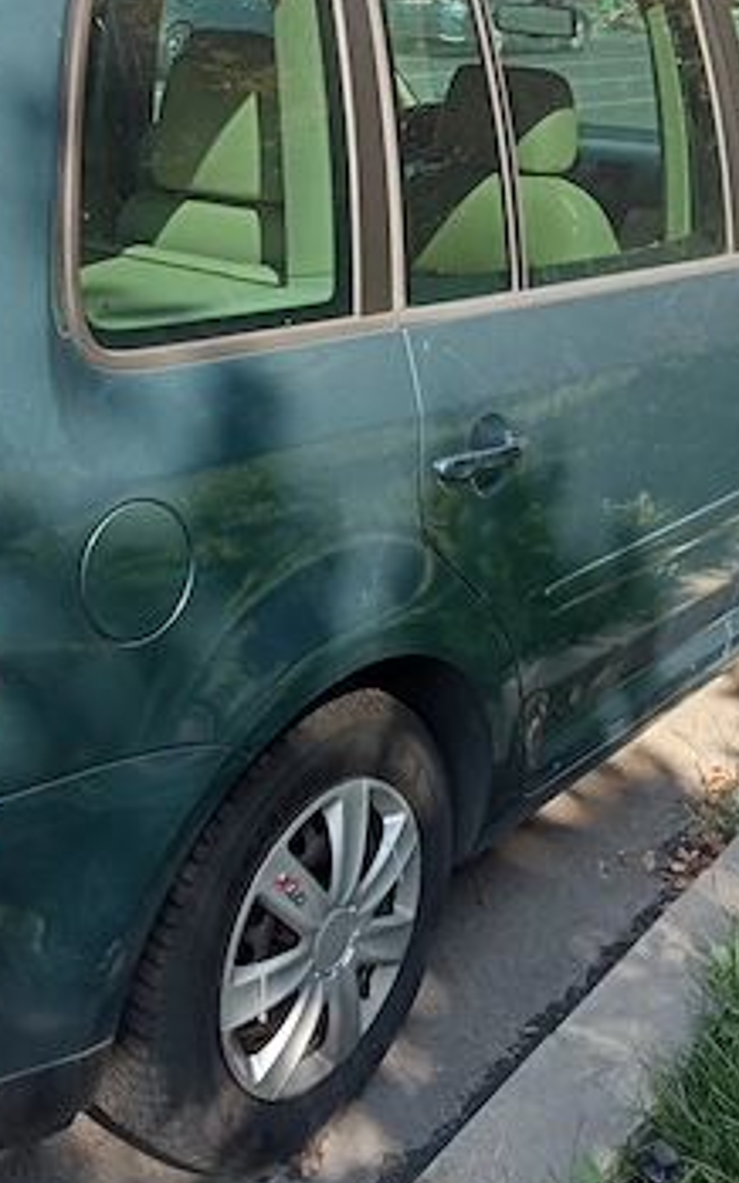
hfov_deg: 25.2
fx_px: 1644
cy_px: 475
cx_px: 261
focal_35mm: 51
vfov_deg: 39.4
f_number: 2.2
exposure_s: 1/409
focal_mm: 3.46
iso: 100
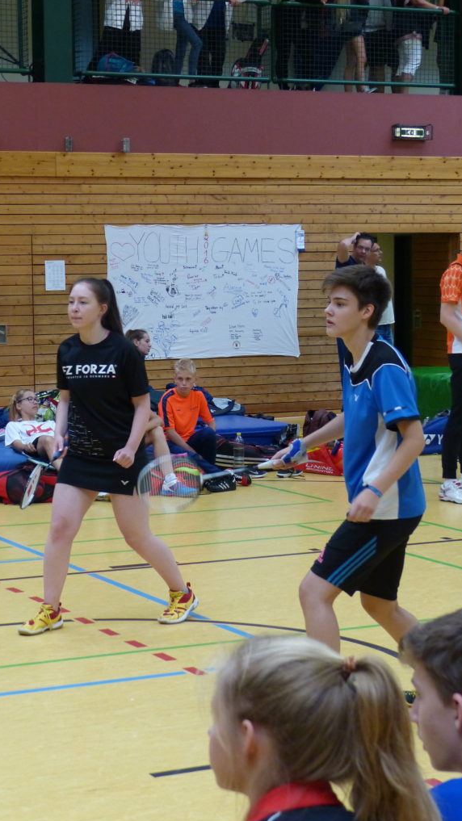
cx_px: 177
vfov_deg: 26.9
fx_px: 1721
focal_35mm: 79
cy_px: 411
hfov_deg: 15.3
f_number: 2.8
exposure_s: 1/125
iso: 400
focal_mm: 13
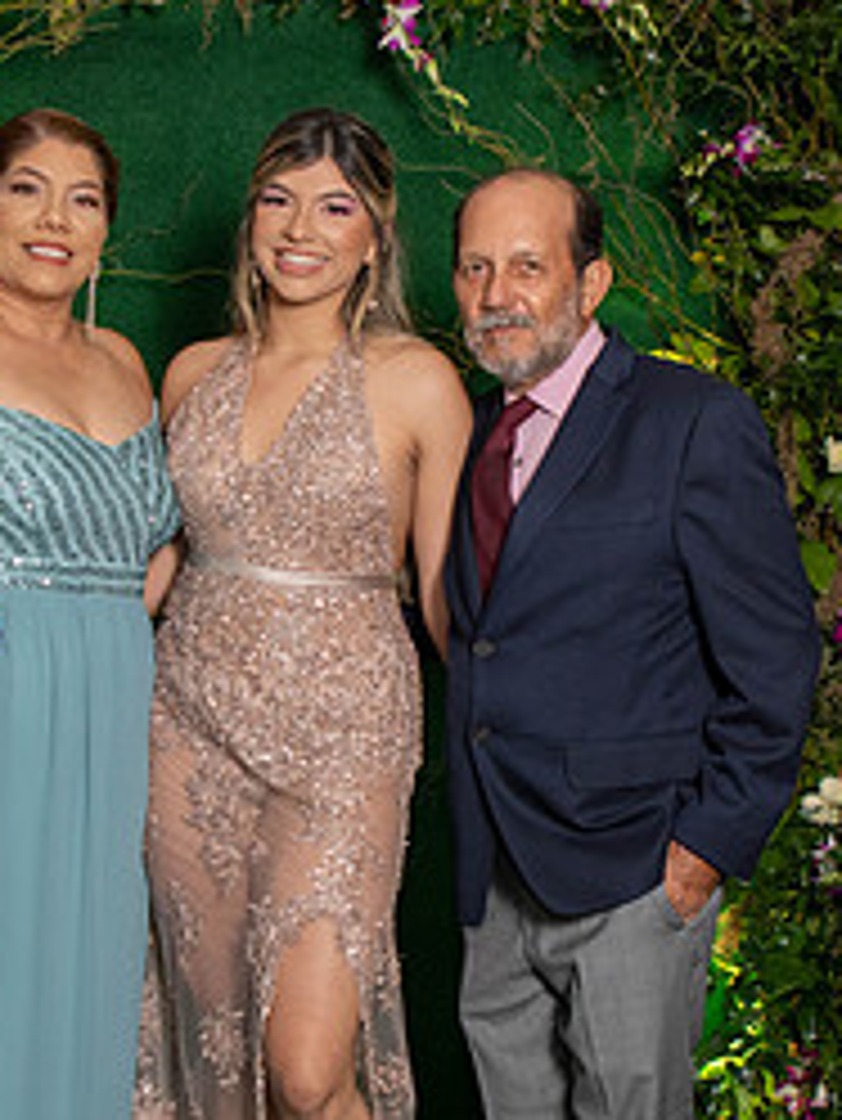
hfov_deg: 21.0
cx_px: 393
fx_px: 2268
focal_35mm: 70
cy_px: 575
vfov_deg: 27.8
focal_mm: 24
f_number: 3.5
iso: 500
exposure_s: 1/100
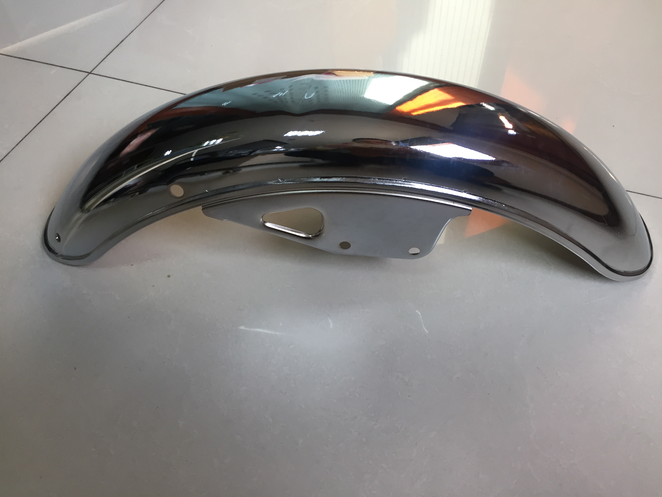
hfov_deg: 61.7
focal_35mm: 29
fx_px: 555
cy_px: 248
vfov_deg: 48.2
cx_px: 331
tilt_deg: -51.6
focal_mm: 4.15
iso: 32
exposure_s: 1/33
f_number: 2.2
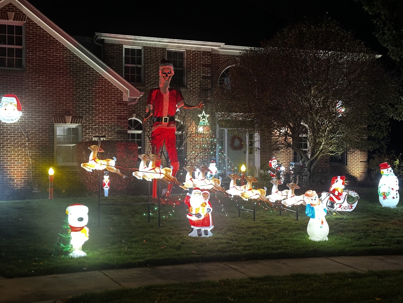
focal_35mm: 48
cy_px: 152
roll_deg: -0.1
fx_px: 559
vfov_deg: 30.3
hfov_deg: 39.7
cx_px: 202
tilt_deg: +0.9
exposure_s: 1/30
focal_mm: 6.86
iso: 500
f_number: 1.78
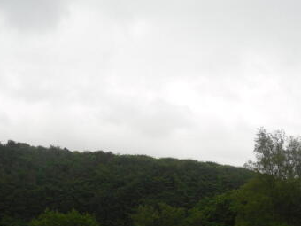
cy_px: 185
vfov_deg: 24.0
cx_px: 177
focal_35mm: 60
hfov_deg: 32.1
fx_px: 522
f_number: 3.5
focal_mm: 6.3
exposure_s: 1/133
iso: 80
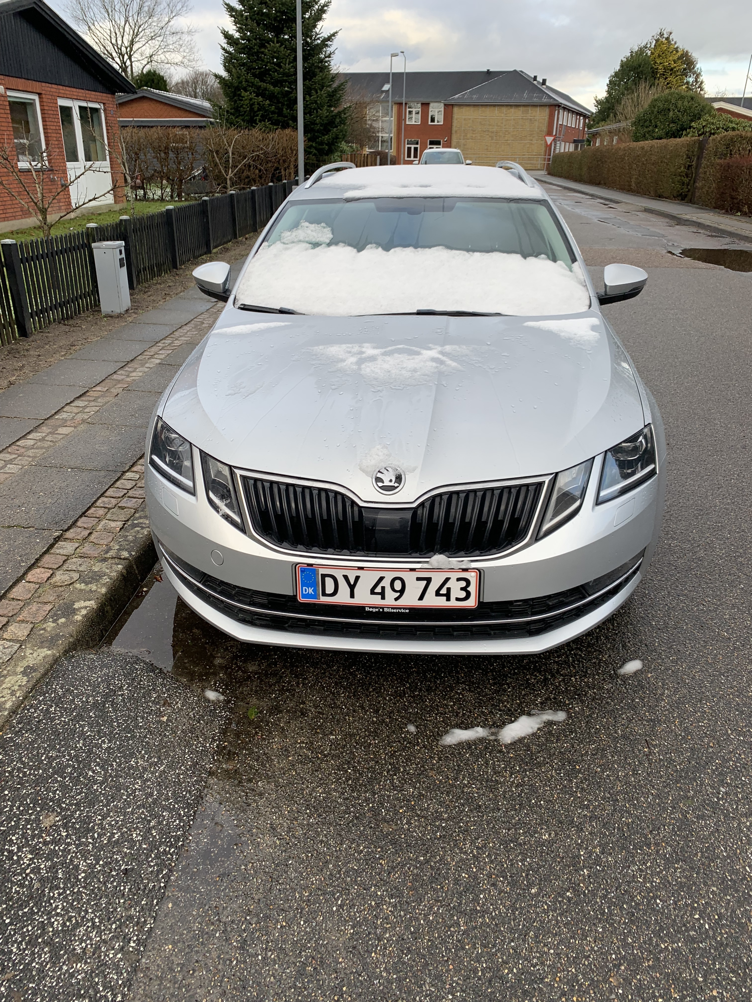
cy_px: 501
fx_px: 753
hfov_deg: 53.1
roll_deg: -2.5
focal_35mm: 26
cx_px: 376
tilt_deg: -21.3
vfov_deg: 67.3
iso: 25
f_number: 1.8
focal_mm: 4.25
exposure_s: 1/322
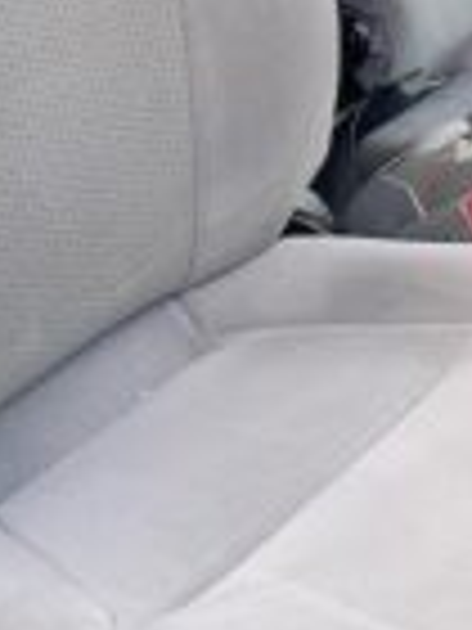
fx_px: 1800
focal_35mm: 99
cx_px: 441
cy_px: -245
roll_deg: +0.0
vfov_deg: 18.2
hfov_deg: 14.8
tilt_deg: -13.2
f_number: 1.8
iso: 32
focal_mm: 4.25
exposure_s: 1/129
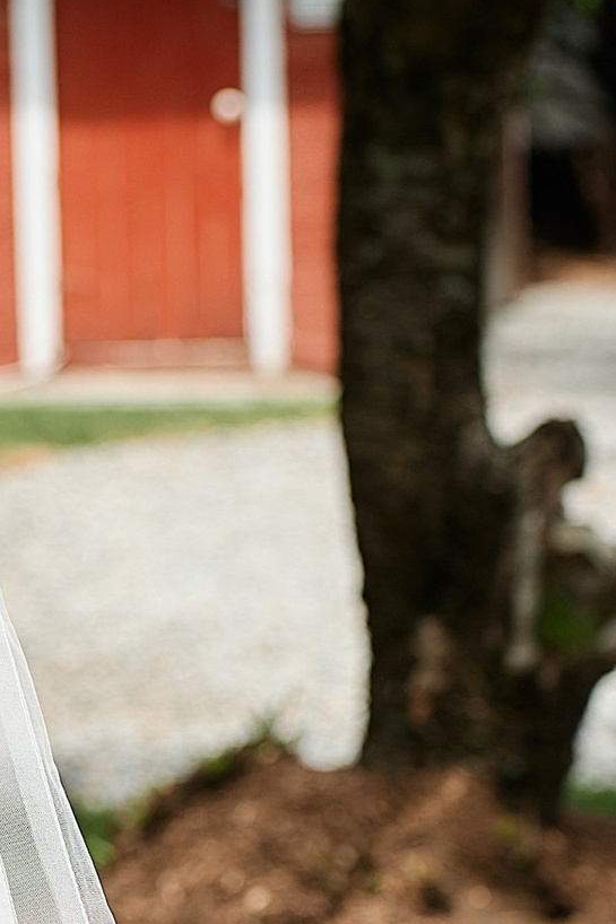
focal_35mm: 216
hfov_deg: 6.2
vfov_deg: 9.5
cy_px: 184
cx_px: -561
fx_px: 5546
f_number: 2.8
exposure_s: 1/400
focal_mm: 46
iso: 100
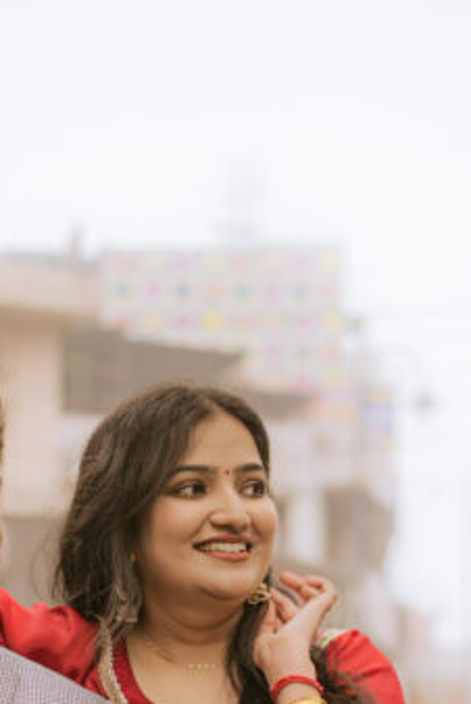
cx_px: 174
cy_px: 948
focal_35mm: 106
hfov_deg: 12.9
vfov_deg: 17.9
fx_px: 2076
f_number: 1.4
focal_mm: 35
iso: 100
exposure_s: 1/125
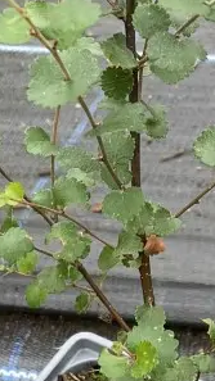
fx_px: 1044
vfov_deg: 20.4
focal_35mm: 103
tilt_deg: -31.8
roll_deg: +3.2
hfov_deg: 11.7
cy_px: 54
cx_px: 160
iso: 50
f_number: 1.6
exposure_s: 1/121
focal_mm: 4.2
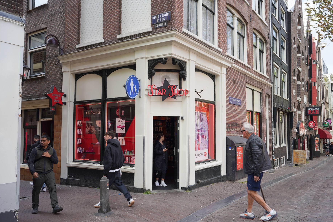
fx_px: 241
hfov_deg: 69.4
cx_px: 167
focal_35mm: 26
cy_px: 117
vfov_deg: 49.5
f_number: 7.1
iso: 100
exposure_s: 1/100
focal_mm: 24
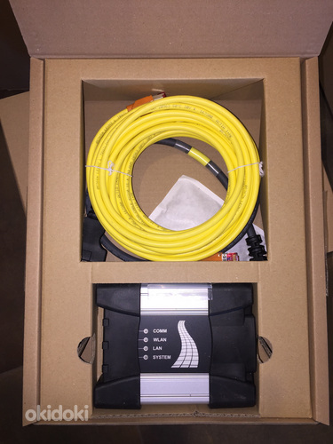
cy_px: 222
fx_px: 372
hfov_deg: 48.2
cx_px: 166
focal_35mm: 29
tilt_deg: -82.6
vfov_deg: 61.7
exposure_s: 1/53
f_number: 2.2
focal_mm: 4.15
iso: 32
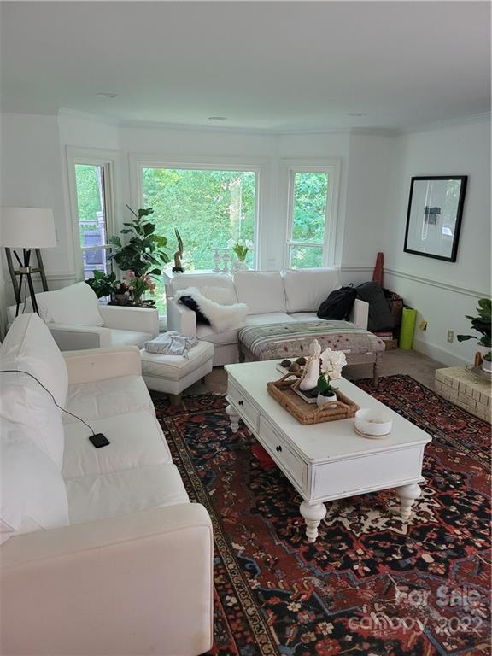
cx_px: 246
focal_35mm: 26
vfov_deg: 67.3
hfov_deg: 53.1
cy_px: 328
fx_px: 493
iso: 320
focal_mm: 5.4
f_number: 1.8
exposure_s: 1/39
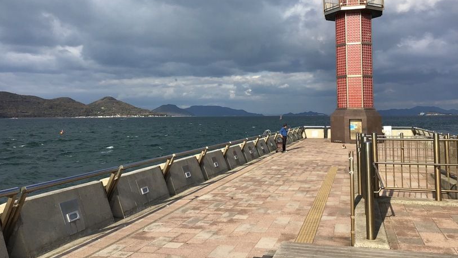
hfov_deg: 58.0
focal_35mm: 34
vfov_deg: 34.3
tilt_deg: +3.3
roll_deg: +0.1
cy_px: 86
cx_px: 230
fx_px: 413
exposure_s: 1/1294
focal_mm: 3.3
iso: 25
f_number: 2.4
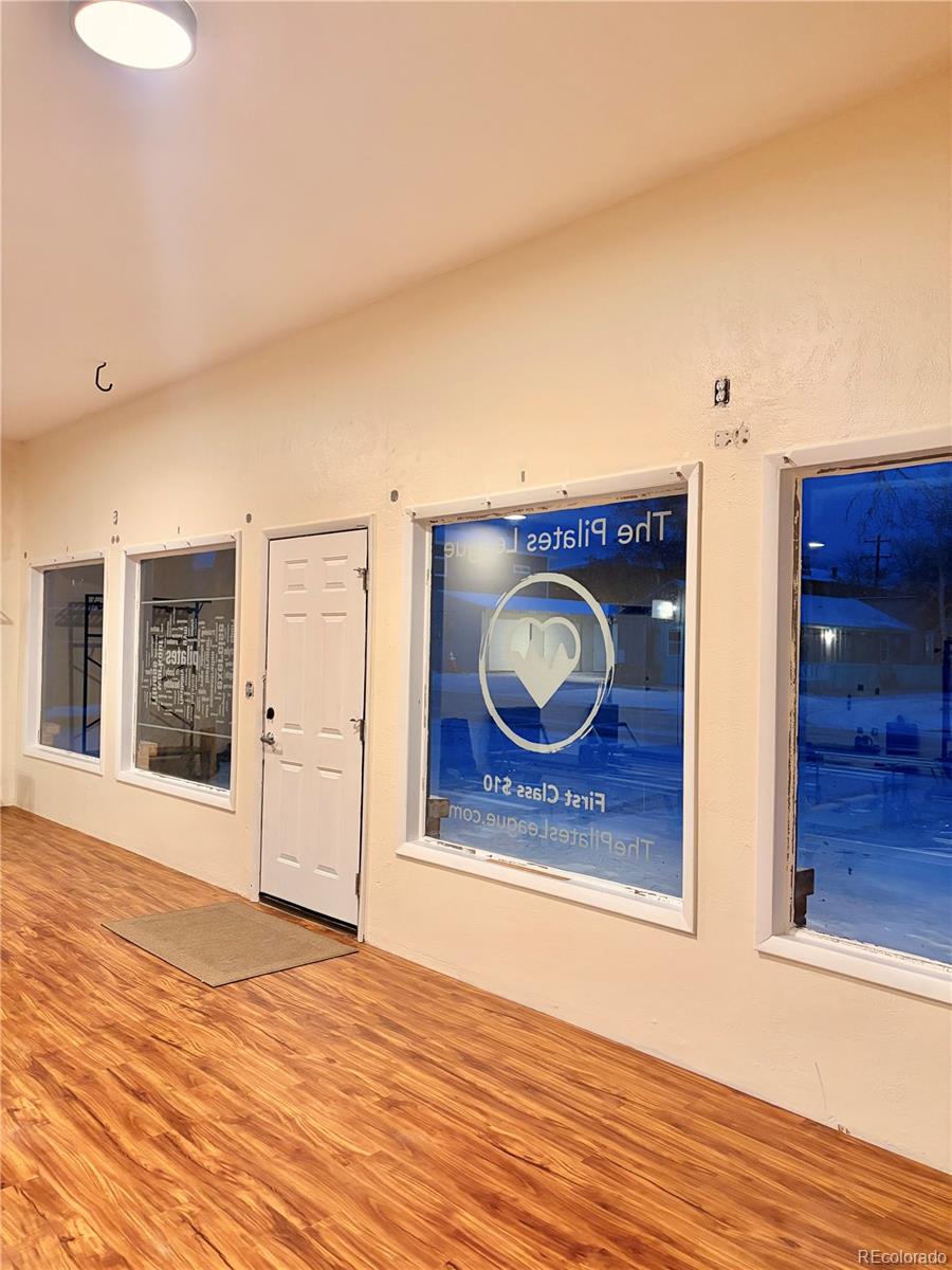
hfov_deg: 53.1
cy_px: 635
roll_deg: -0.8
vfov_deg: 67.3
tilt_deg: +1.6
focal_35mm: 26
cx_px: 476
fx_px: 953
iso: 320
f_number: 1.6
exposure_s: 1/60
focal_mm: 5.96
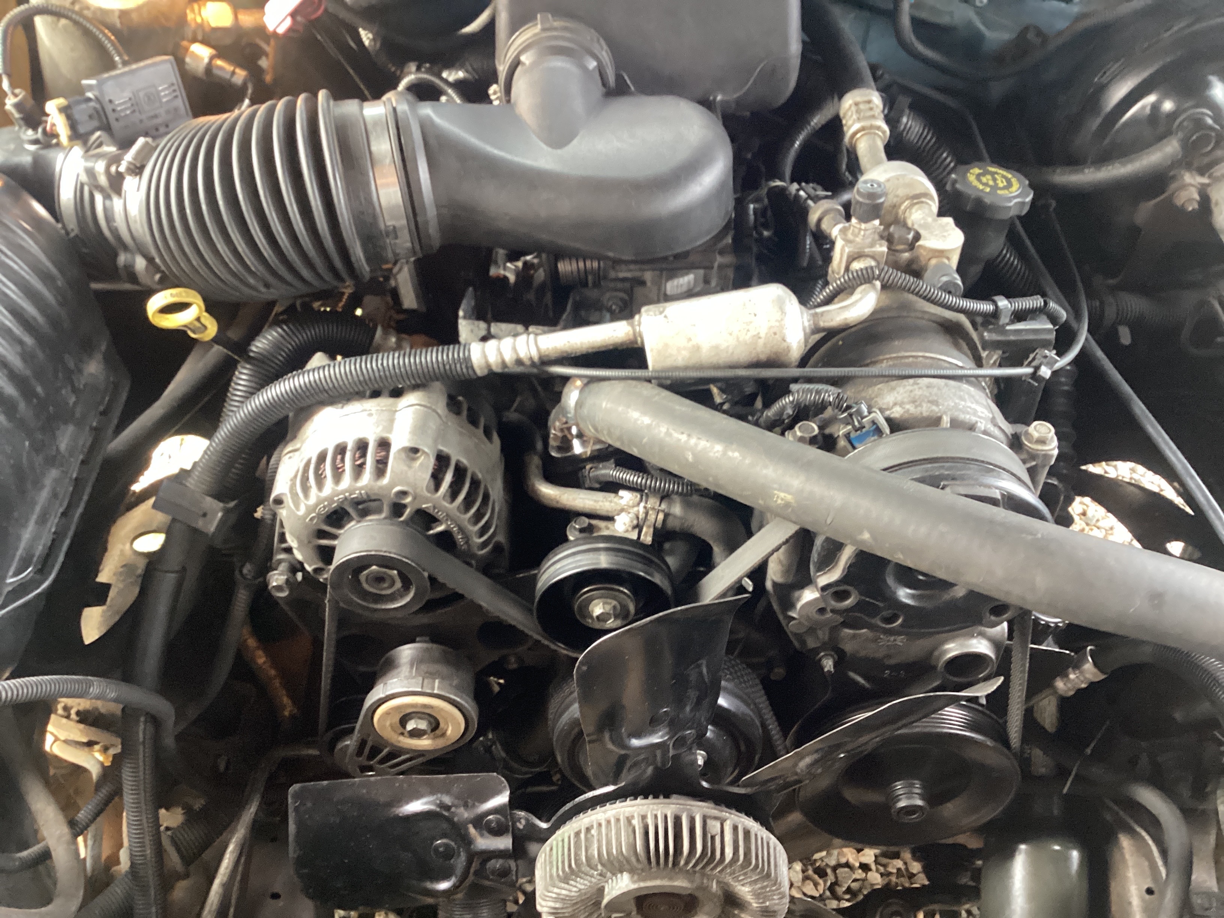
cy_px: 459
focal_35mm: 31
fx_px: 1096
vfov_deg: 45.4
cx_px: 612
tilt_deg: -50.8
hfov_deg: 58.4
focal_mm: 3.3
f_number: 2.4
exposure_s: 1/60
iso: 320
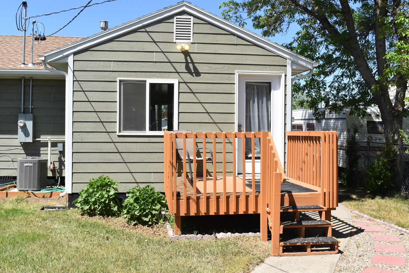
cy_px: 133
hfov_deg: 50.1
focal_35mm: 39
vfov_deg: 34.6
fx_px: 438
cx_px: 201
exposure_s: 1/320
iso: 200
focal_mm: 25
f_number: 9
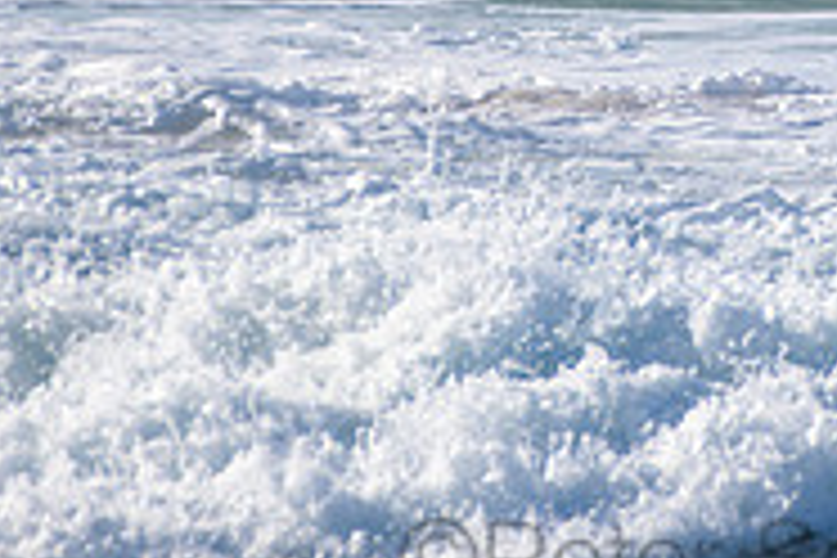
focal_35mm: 2339
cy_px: -187
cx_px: 747
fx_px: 54377
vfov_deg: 0.6
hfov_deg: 0.9
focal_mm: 500
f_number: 5.6
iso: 280
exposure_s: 1/2000
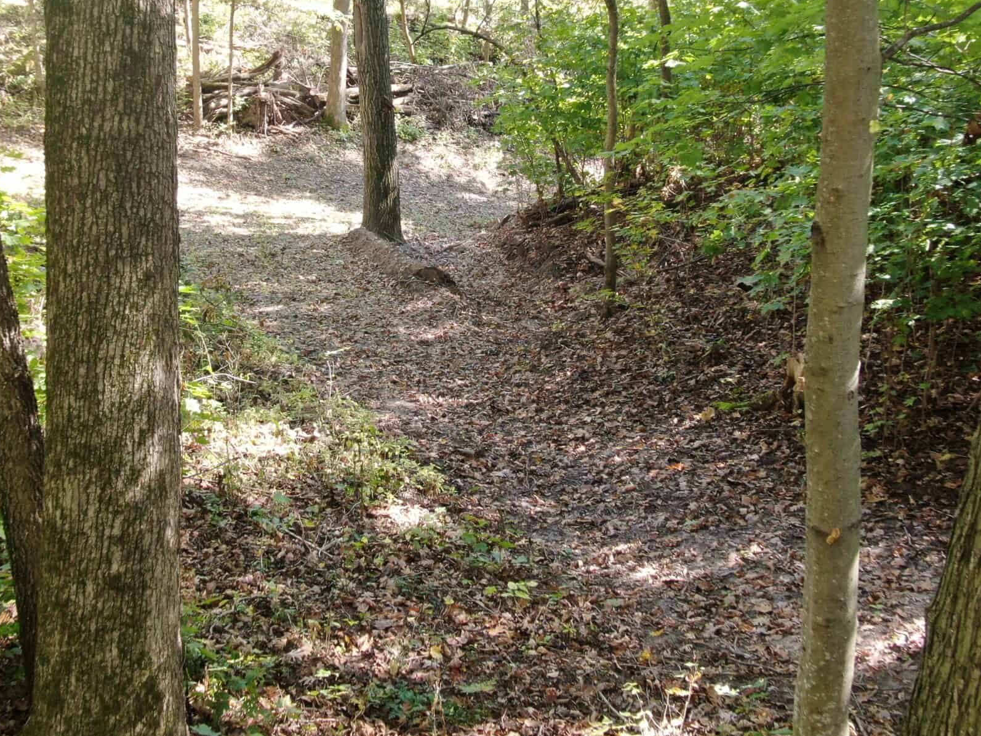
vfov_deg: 27.3
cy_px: 233
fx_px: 1502
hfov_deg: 36.1
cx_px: 399
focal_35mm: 53
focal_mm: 5.57
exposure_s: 1/30
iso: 160
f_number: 3.2
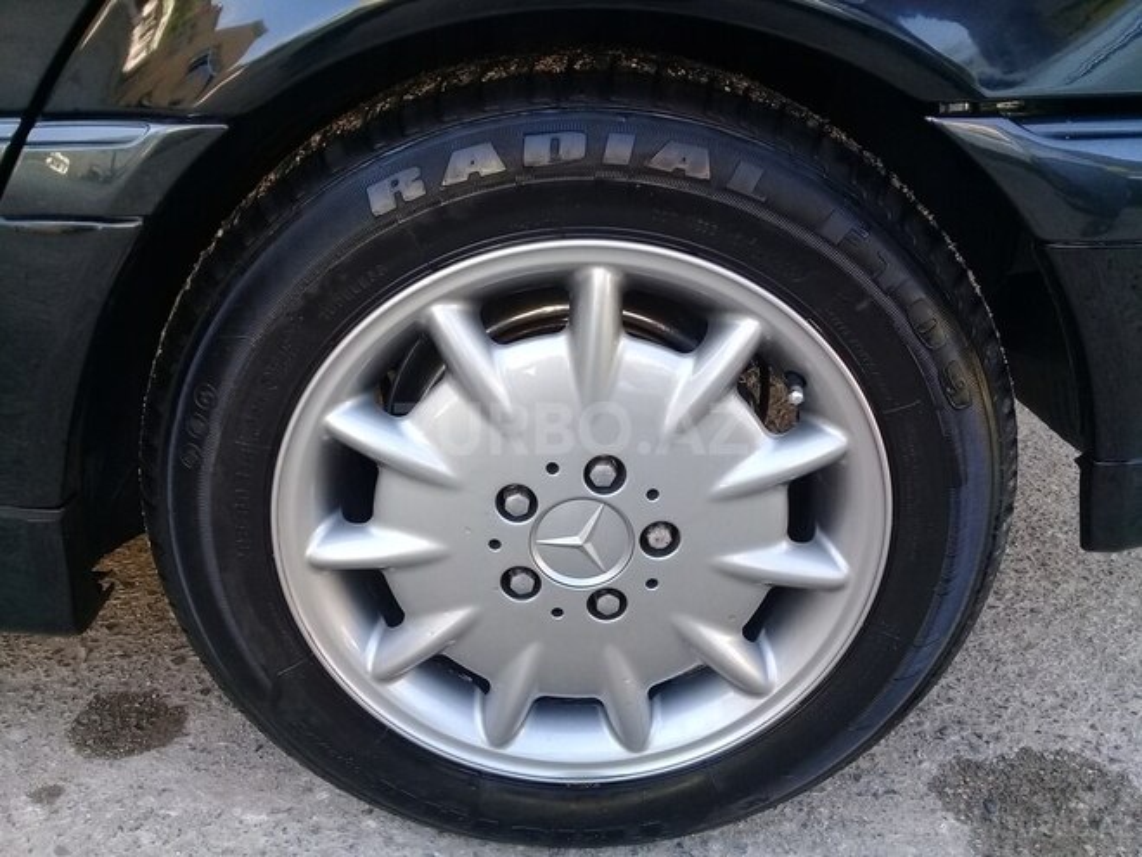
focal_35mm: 31
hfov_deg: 58.4
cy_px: 428
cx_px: 571
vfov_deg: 45.4
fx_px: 1023
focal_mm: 3.3
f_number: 2.2
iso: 64
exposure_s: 1/100
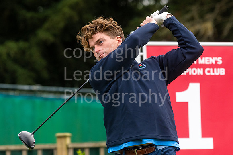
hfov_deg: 4.1
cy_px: 87
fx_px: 3293
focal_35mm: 509
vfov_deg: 2.7
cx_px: 102
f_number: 6.3
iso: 640
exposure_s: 1/800
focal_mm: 300
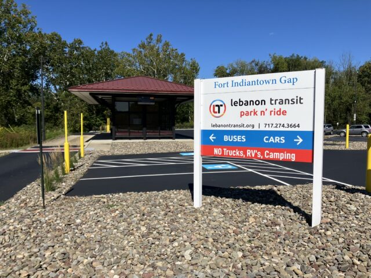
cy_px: 139
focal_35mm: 28
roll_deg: -0.2
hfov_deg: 63.4
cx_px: 186
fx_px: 300
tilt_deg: -3.5
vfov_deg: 49.7
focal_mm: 3.99
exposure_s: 1/3247
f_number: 1.8
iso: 32
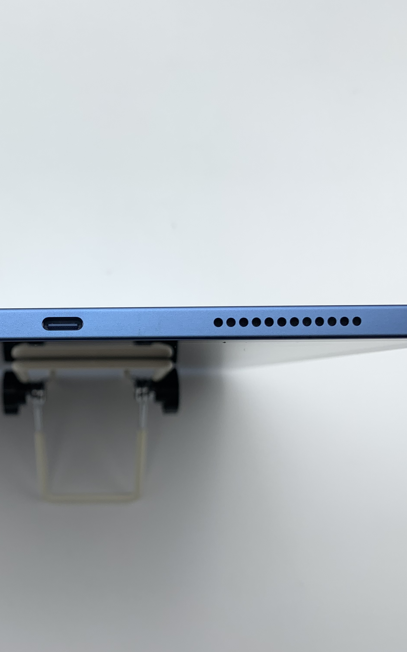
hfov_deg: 33.0
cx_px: 59
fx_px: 657
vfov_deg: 52.7
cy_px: 325
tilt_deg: -62.1
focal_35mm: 37
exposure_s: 1/540
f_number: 1.8
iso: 25
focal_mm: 4.25
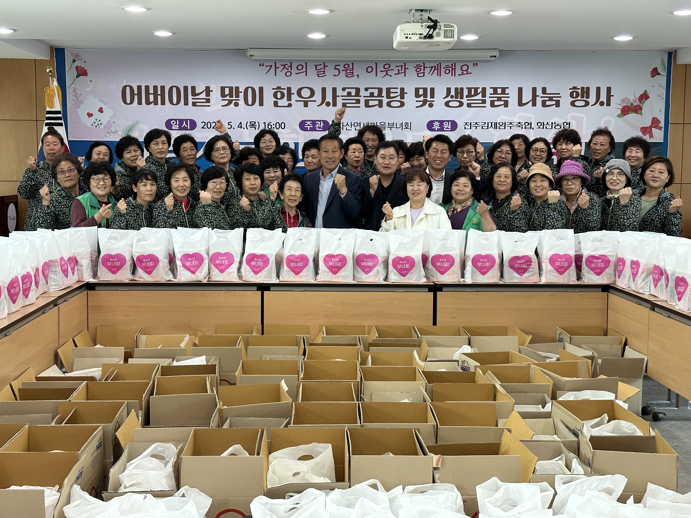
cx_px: 346
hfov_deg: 39.7
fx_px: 958
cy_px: 259
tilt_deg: -5.2
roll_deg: +0.0
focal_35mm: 48
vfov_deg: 30.3
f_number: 1.78
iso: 100
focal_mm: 6.86
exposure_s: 1/60
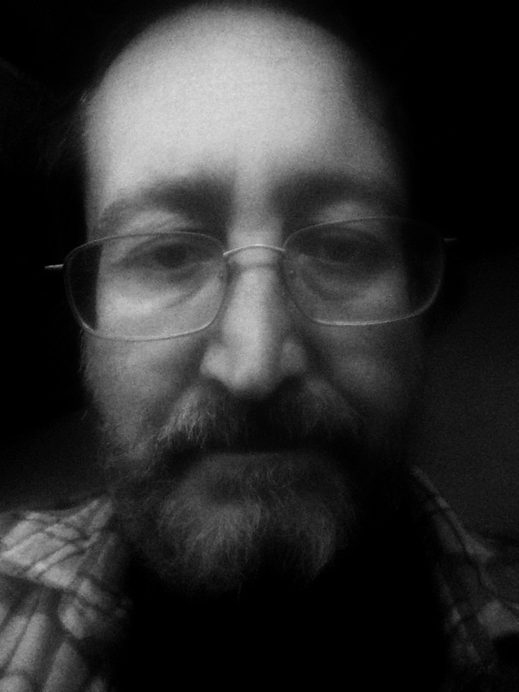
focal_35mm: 31
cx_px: 260
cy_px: 346
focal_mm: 2.15
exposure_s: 1/24
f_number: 2.4
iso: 400
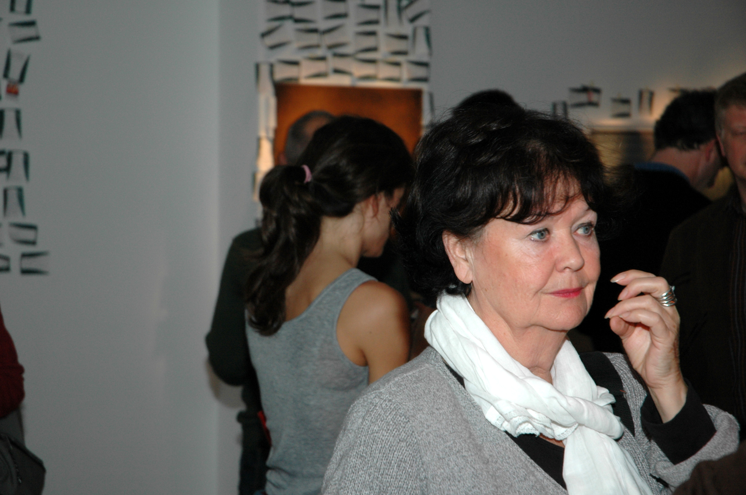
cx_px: 373
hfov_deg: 21.9
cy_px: 248
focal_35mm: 93
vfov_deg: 14.7
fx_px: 1925
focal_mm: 62
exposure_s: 1/60
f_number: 5
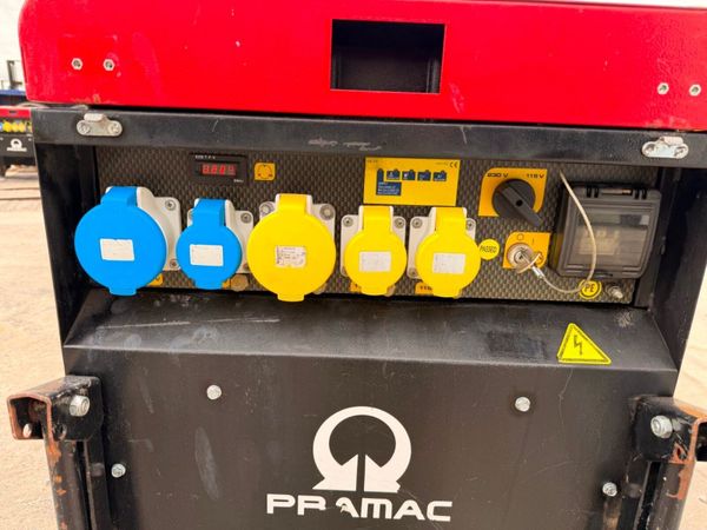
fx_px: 490
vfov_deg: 56.8
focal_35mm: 24
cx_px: 354
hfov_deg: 71.6
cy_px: 265
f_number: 1.78
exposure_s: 1/179
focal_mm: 6.76
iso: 100
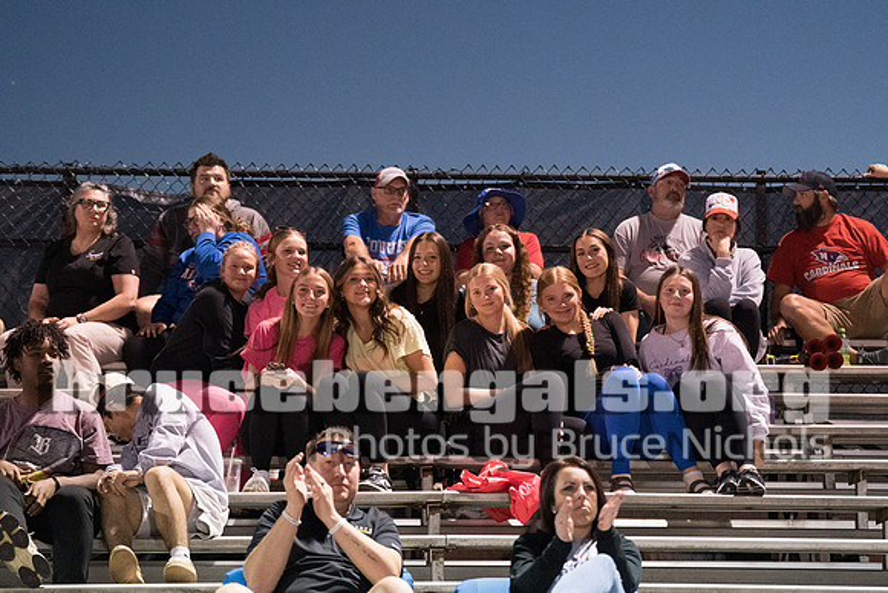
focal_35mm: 113
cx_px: 487
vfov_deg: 12.1
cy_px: 246
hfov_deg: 18.1
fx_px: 2791
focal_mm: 88
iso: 8000
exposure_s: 1/200
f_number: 2.8
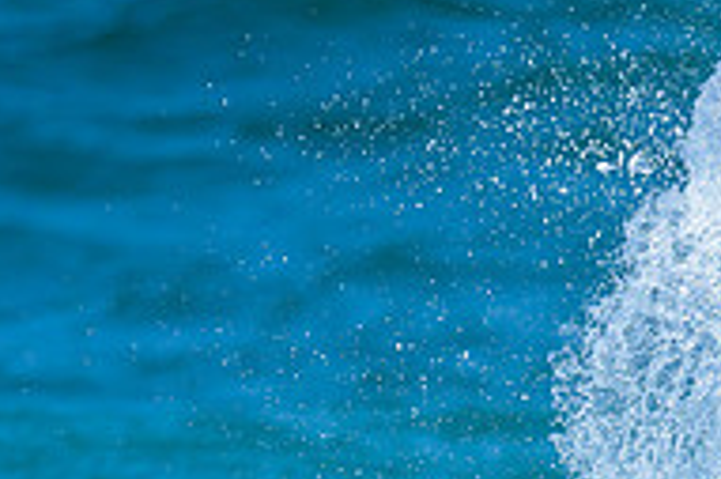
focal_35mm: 3335
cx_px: 992
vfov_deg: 0.4
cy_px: 579
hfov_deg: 0.6
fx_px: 66734
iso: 320
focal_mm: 800
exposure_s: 1/2000
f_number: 6.3
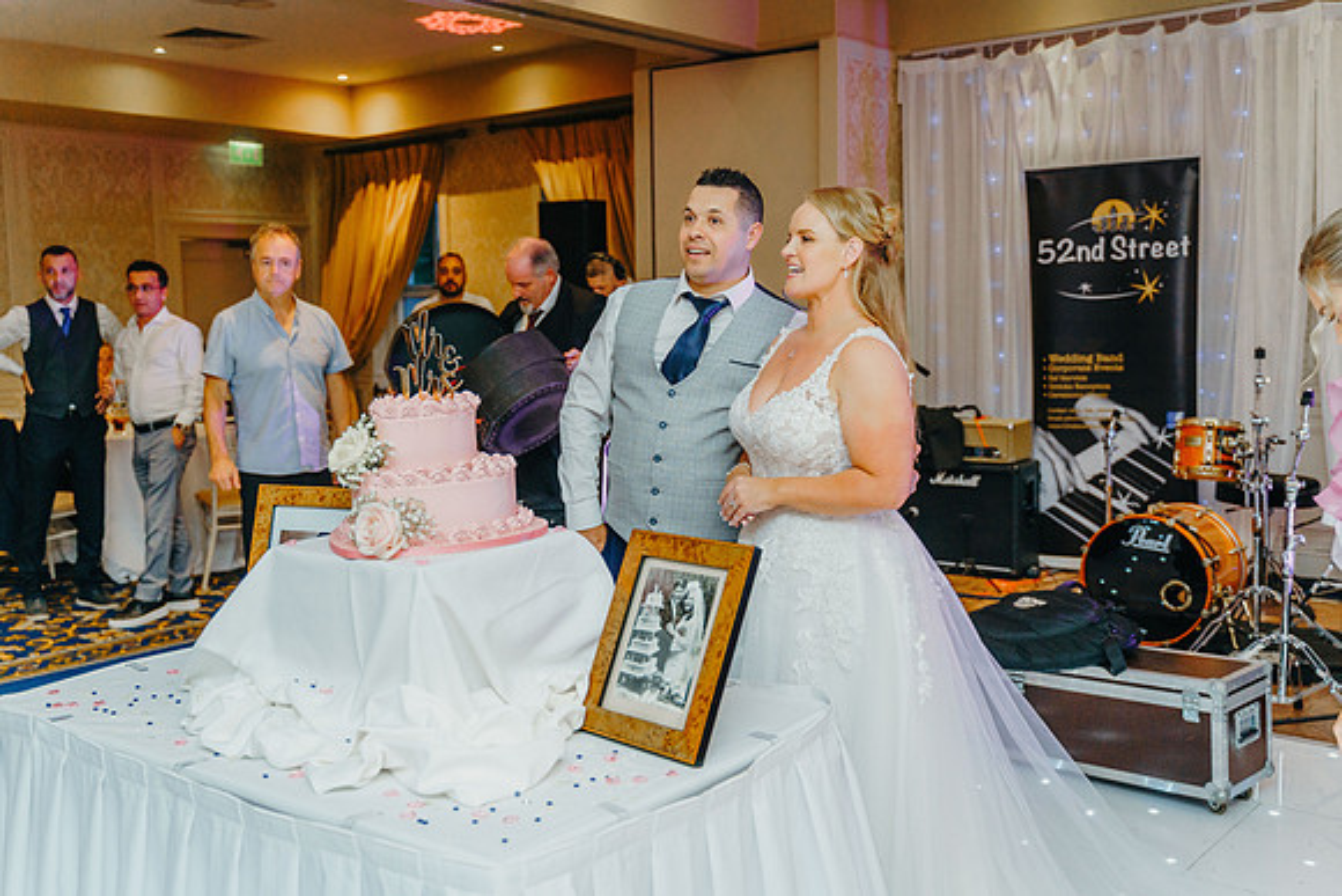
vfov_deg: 37.2
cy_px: 448
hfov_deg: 53.6
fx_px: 1329
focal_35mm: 36
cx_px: 671
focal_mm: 35
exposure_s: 1/200
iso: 1600
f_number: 2.8
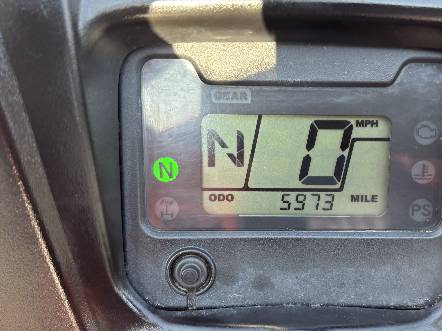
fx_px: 549
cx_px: 279
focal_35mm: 43
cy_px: 184
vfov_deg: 33.6
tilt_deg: -49.6
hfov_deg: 43.5
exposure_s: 1/145
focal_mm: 5.96
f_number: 1.6
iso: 50
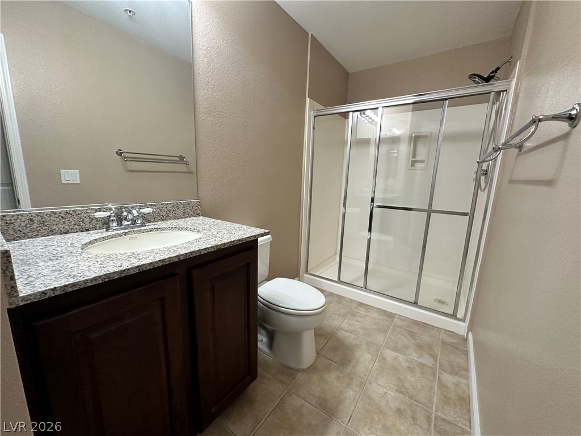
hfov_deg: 102.1
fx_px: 235
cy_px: 218
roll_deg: -2.0
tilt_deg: -8.5
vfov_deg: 85.7
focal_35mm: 14
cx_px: 290
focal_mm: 2.22
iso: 250
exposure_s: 1/120
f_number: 2.2
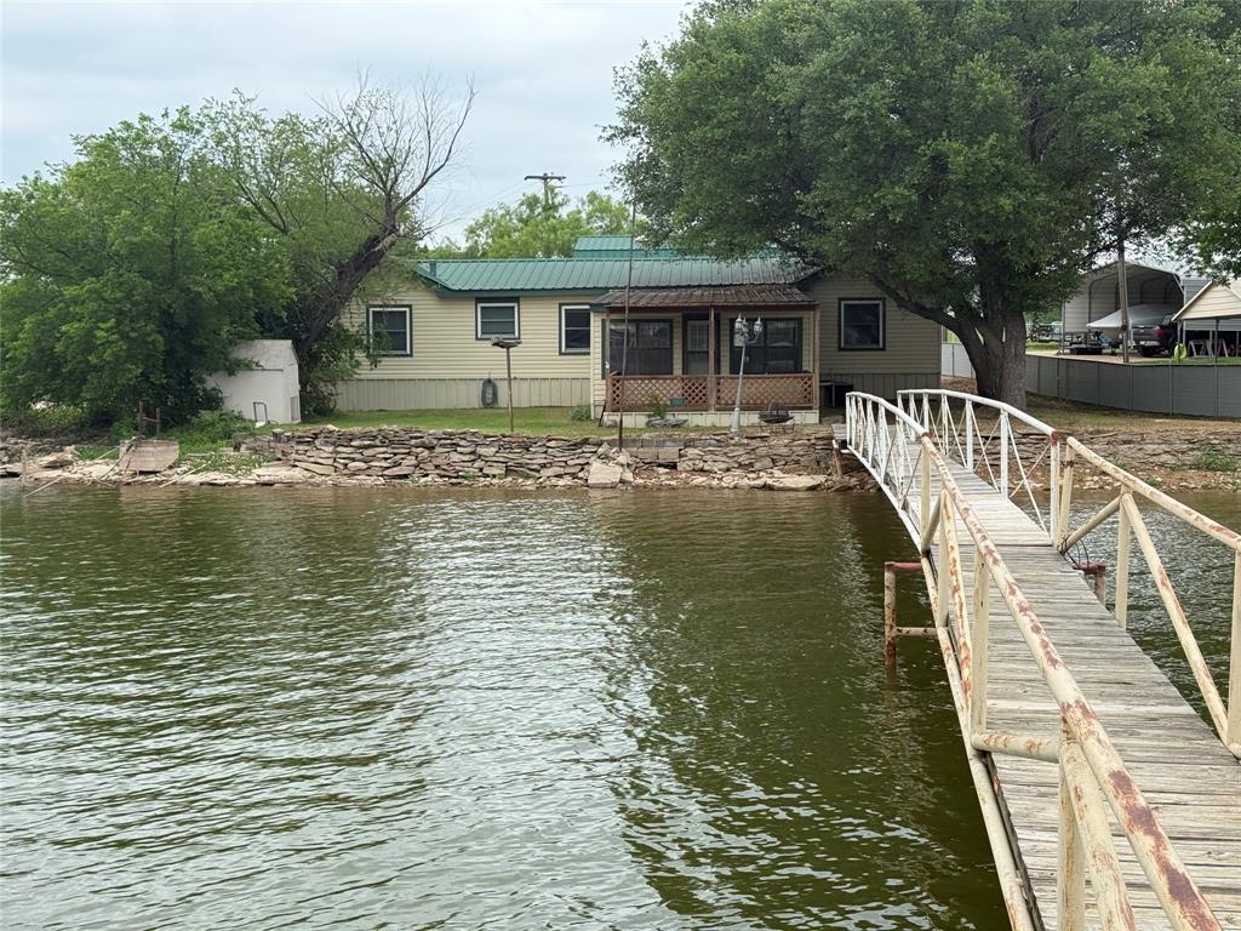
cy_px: 466
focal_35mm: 48
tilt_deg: -4.9
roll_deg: +0.6
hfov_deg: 39.7
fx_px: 1721
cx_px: 620
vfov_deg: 30.3
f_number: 1.78
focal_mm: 6.76
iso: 64
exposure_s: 1/1429
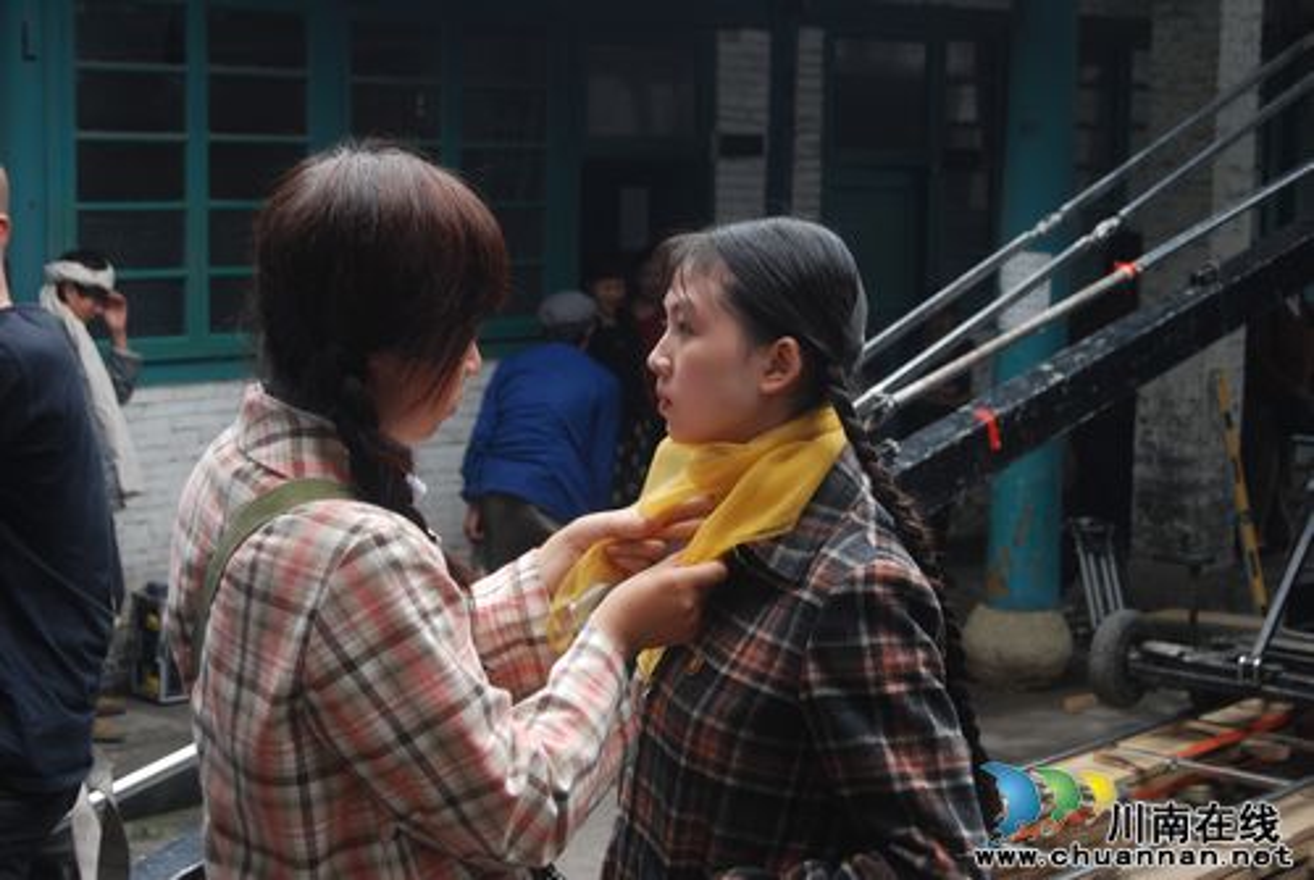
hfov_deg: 31.8
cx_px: 657
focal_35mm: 63
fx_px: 2303
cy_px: 440
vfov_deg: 21.6
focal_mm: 42
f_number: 6.3
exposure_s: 1/50
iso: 200
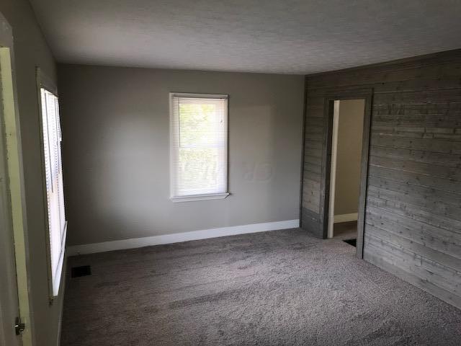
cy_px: 173
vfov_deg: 49.7
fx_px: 373
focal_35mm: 28
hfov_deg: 63.4
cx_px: 230
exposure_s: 1/30
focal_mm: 3.99
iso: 25
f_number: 1.8
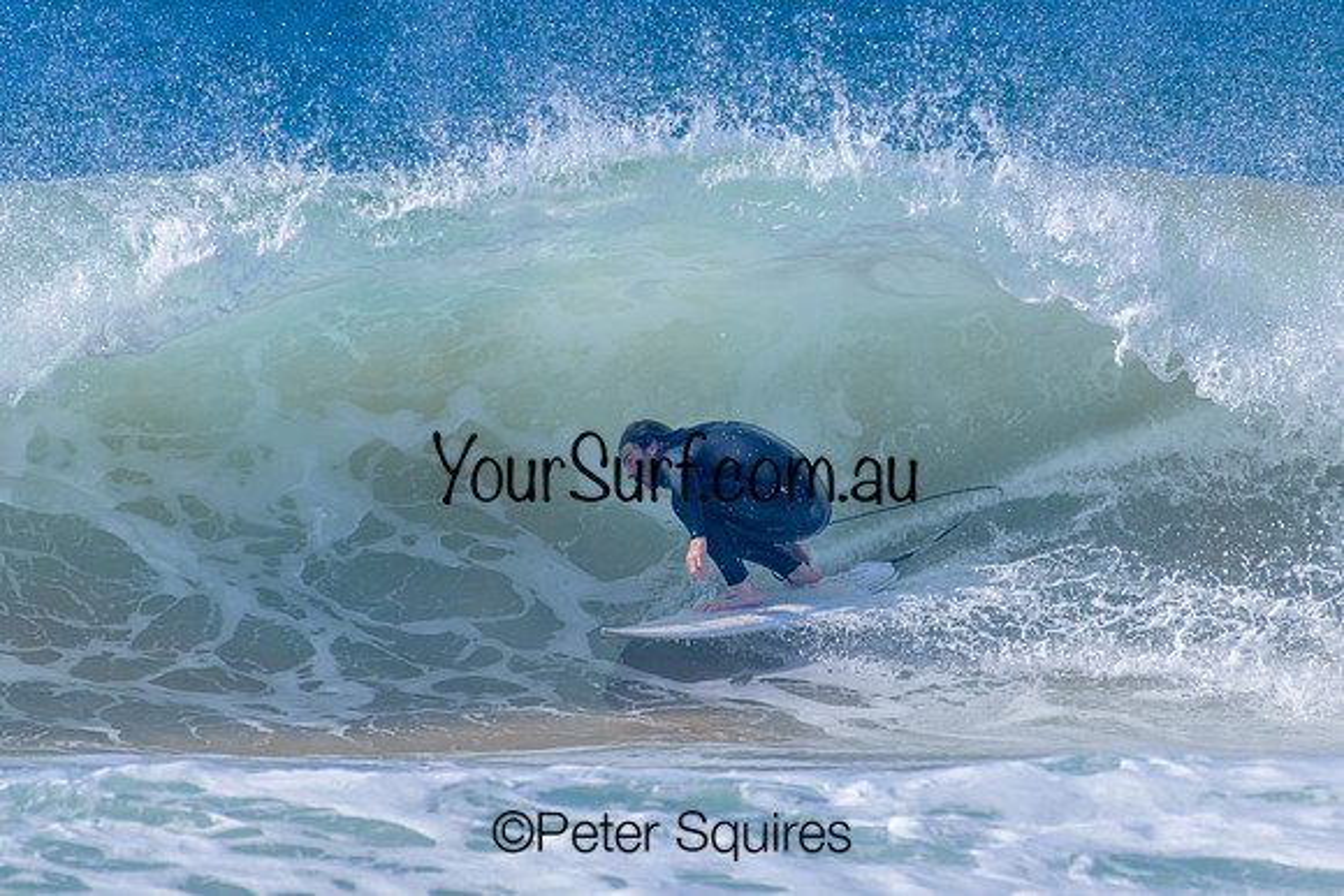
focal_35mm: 1000
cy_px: 448
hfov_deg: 2.1
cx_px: 672
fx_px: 37340
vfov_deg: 1.4
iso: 1000
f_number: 11
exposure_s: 1/2000
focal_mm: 1000
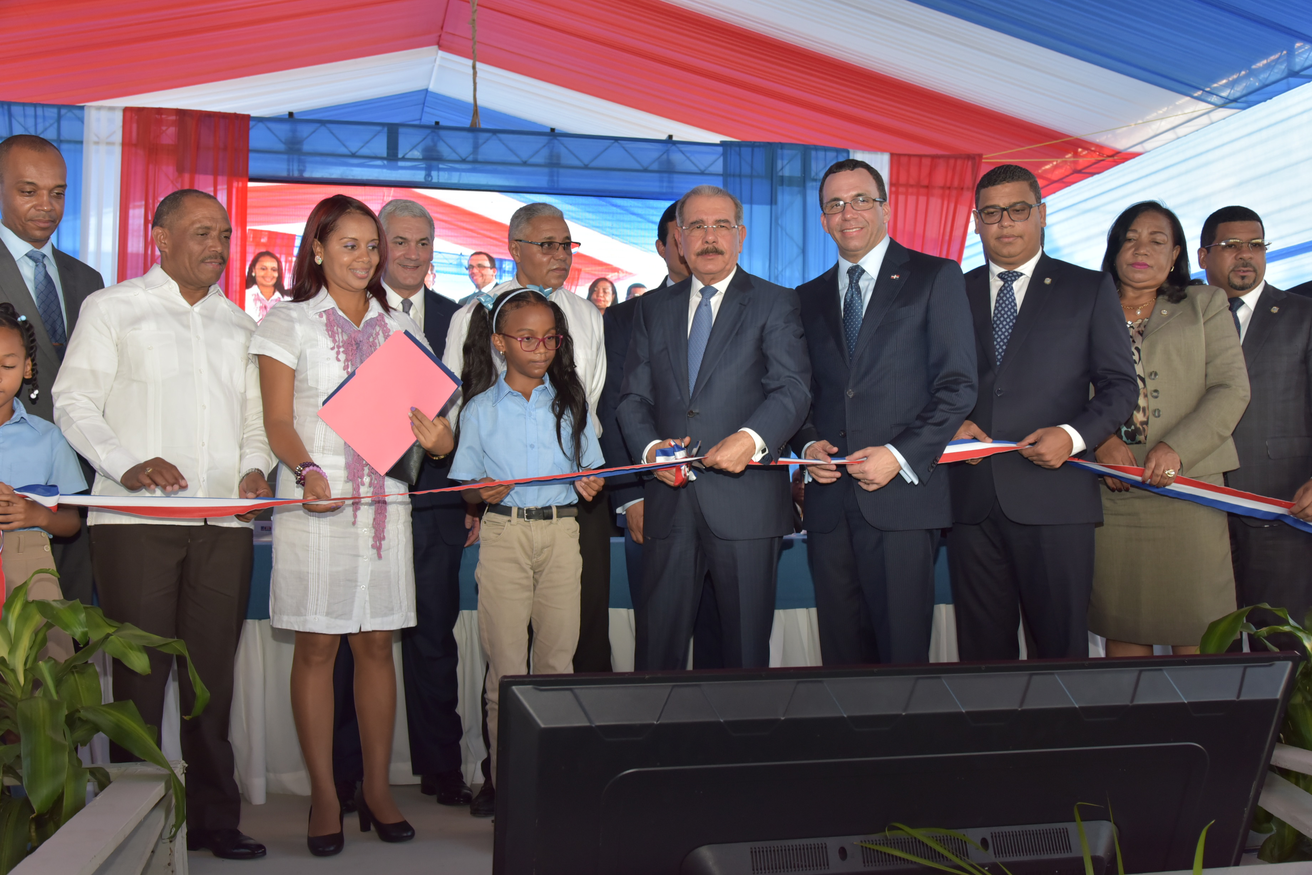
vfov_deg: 38.9
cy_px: 438
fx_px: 1239
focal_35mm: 34
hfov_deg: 55.8
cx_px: 656
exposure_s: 1/160
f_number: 7.1
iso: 1000
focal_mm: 34
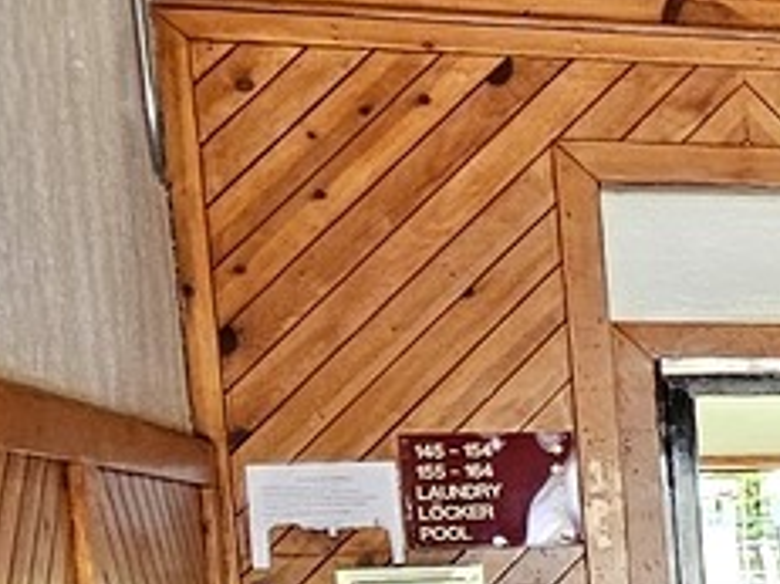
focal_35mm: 81
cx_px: 1411
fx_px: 1824
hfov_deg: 18.6
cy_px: 709
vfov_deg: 17.3
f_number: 2.2
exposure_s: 1/60
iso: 320
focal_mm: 2.2
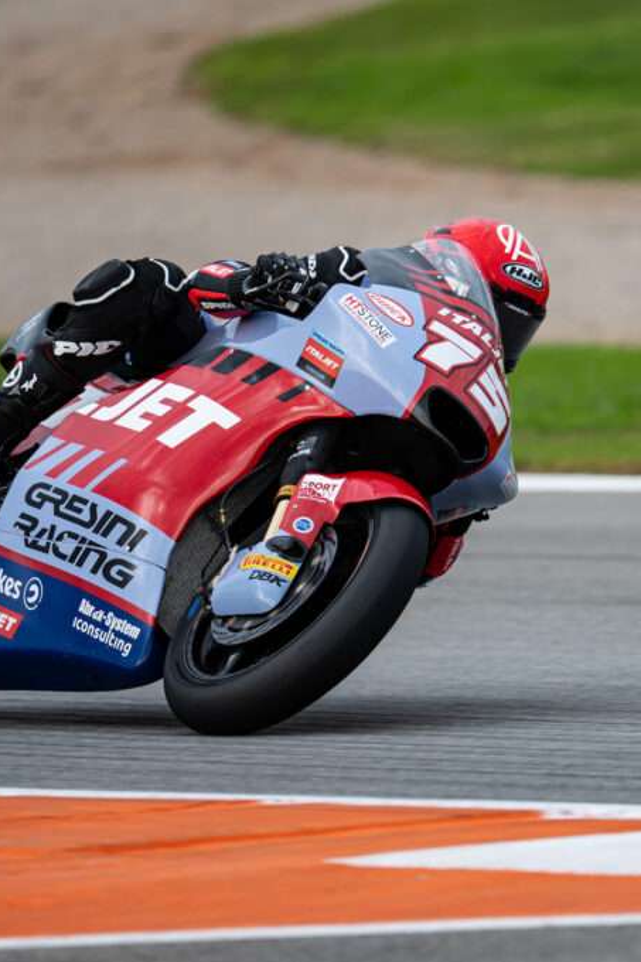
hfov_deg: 1.9
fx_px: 18837
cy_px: 532
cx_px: 370
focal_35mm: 705
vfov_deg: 2.9
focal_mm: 400
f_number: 4.5
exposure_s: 1/1250
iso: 320
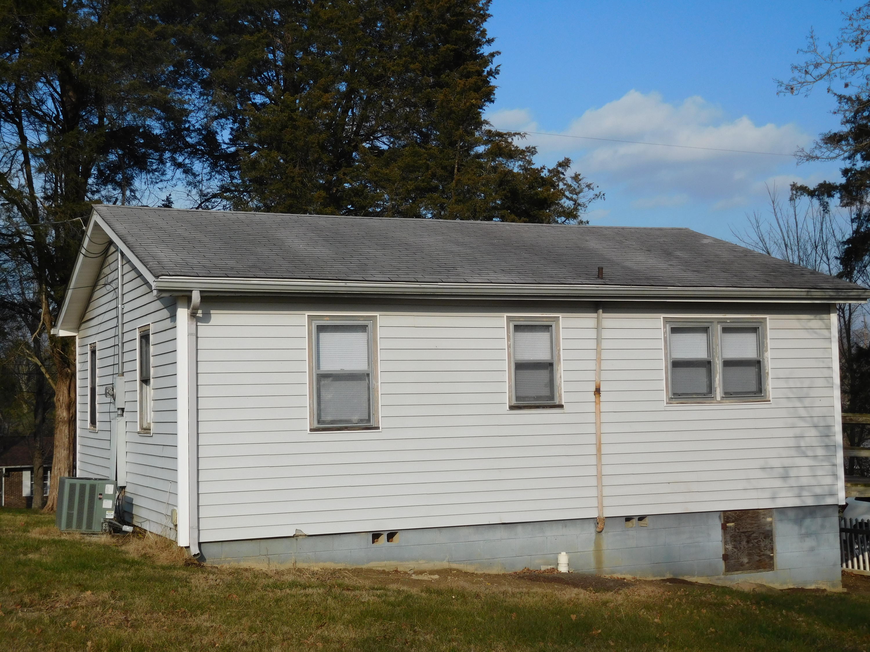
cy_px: 326
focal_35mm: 50
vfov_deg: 29.1
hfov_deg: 38.2
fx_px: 1257
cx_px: 435
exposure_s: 1/400
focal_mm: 8.9
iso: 125
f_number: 8.2
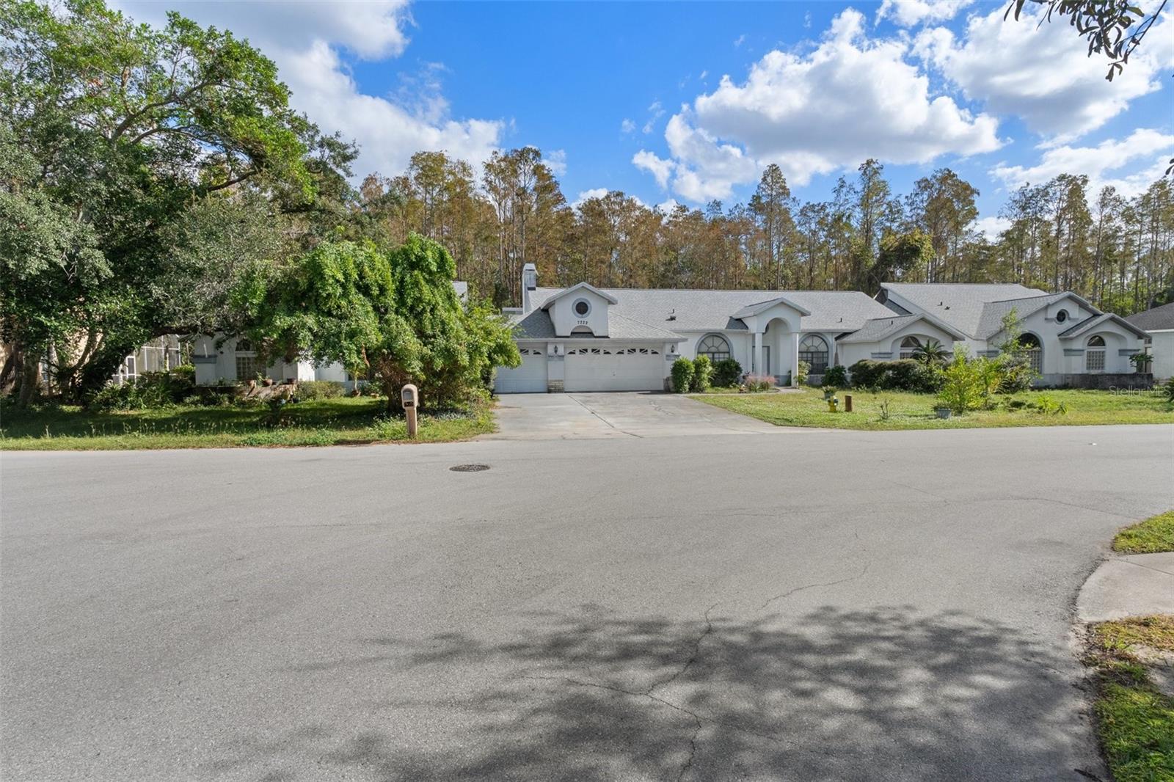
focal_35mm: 18
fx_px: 587
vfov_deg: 67.4
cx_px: 587
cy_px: 391
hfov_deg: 90.0
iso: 640
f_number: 8
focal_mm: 12
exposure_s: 1/200
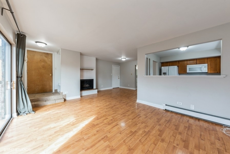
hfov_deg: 112.6
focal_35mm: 12
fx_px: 77
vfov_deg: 90.1
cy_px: 77
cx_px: 115
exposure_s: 1/10
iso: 200
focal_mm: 12
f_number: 9
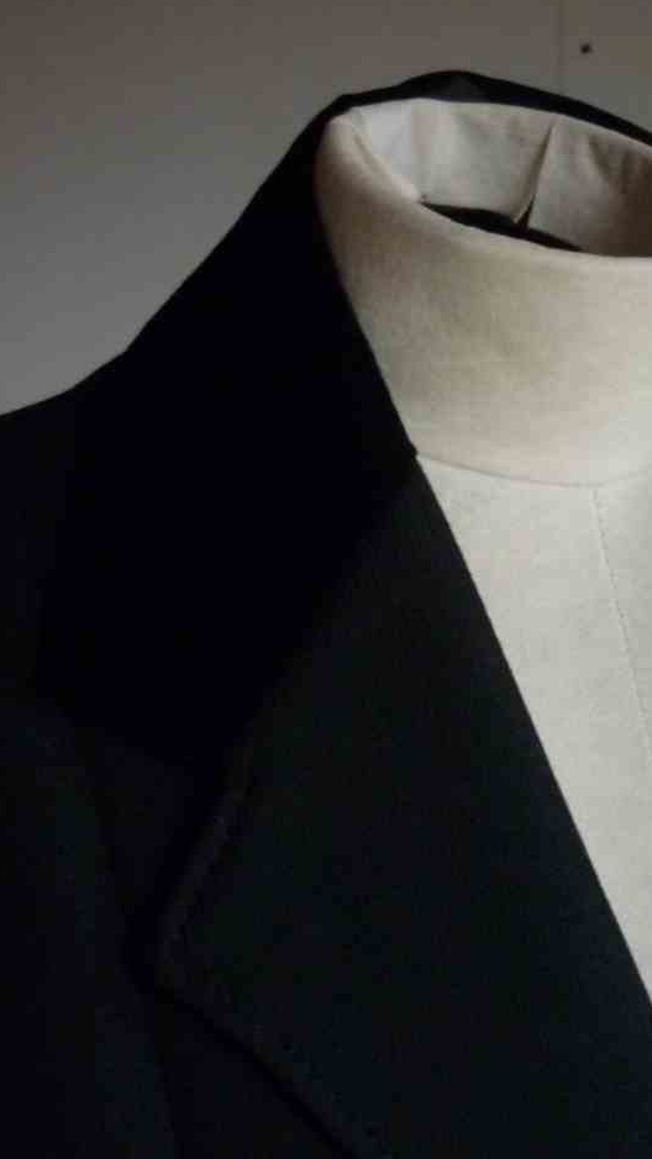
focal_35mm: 49
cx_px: 451
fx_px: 1506
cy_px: 589
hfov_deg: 24.3
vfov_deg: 42.1
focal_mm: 5.5
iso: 400
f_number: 2.8
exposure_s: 1/10
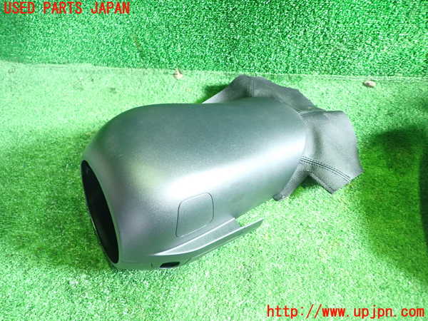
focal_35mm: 25
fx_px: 309
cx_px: 214
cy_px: 160
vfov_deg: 54.9
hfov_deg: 69.4
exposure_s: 1/30
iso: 640
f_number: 2
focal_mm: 4.5
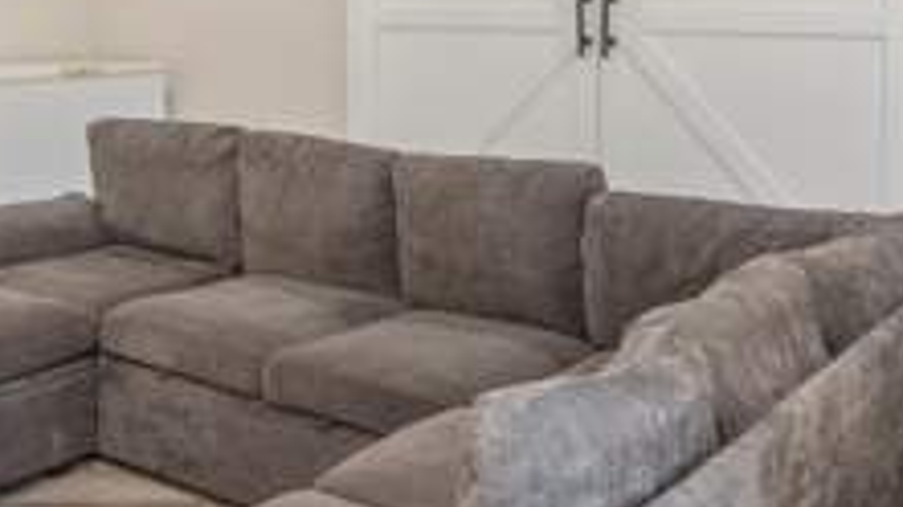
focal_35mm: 53
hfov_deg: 37.5
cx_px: 151
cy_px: 49
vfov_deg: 22.1
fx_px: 1268
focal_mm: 14
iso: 500
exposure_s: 1/25
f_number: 8
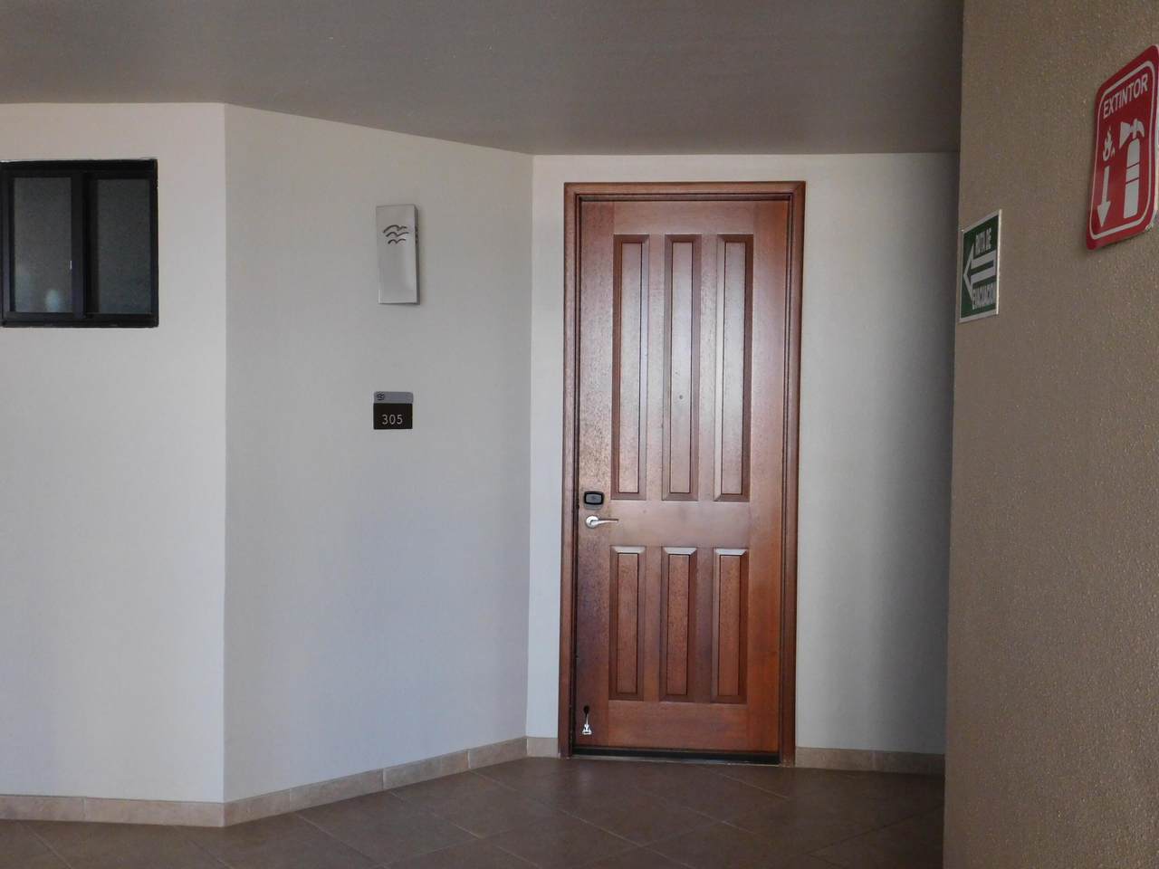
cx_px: 580
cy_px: 434
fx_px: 1205
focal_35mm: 36
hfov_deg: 51.4
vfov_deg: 39.7
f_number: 3.5
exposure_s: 1/125
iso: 400
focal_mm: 6.3
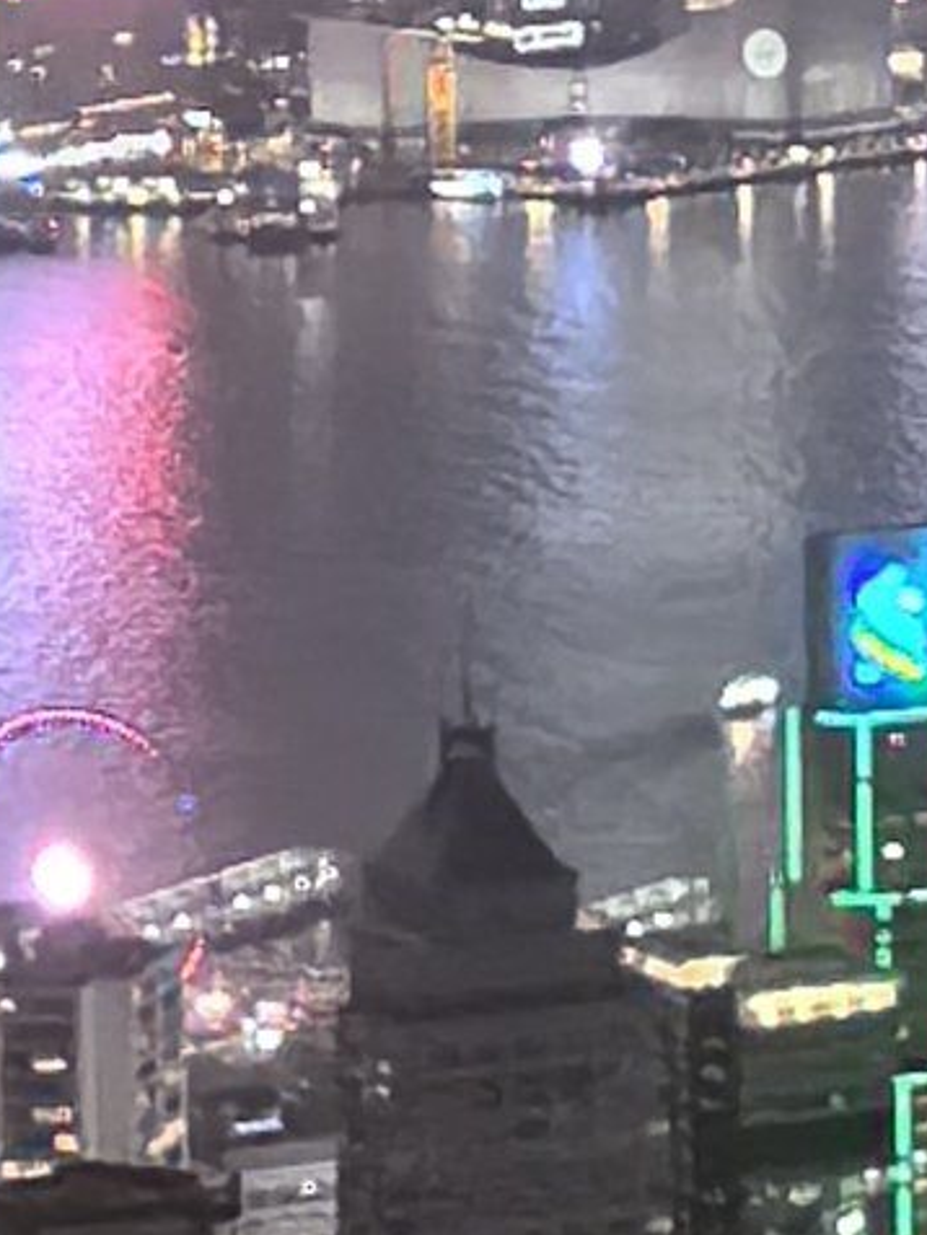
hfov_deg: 4.7
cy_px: -340
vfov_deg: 6.4
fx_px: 11028
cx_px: 2079
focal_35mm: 309
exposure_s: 1/33.3
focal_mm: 6.35
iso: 640
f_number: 1.4
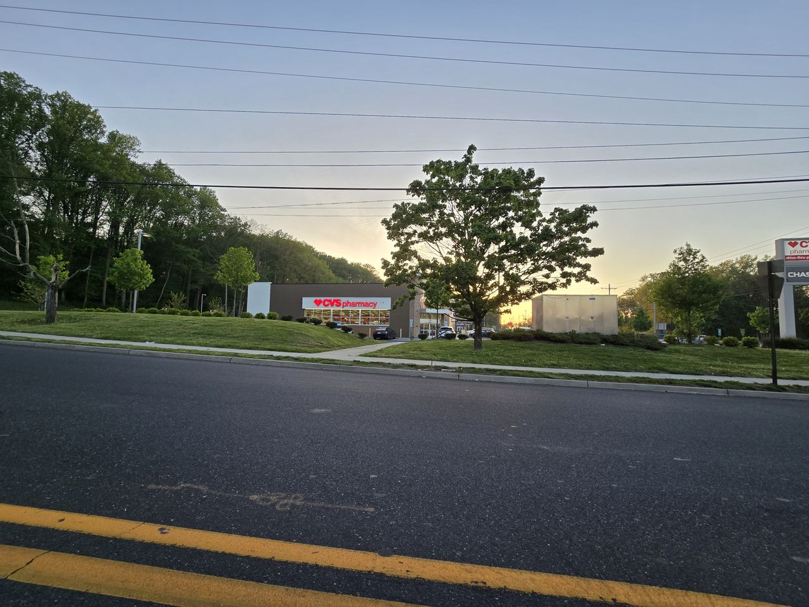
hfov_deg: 106.2
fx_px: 304
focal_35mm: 13
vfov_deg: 89.9
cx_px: 404
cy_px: 304
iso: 50
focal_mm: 2.2
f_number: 2.2
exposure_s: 1/177
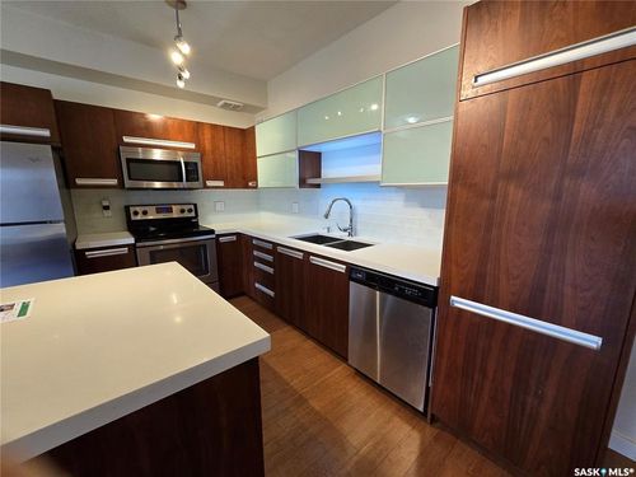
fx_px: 239
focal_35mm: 13
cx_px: 318
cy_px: 238
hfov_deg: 106.2
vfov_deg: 89.9
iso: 160
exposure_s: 1/60
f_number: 2.2
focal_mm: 2.2
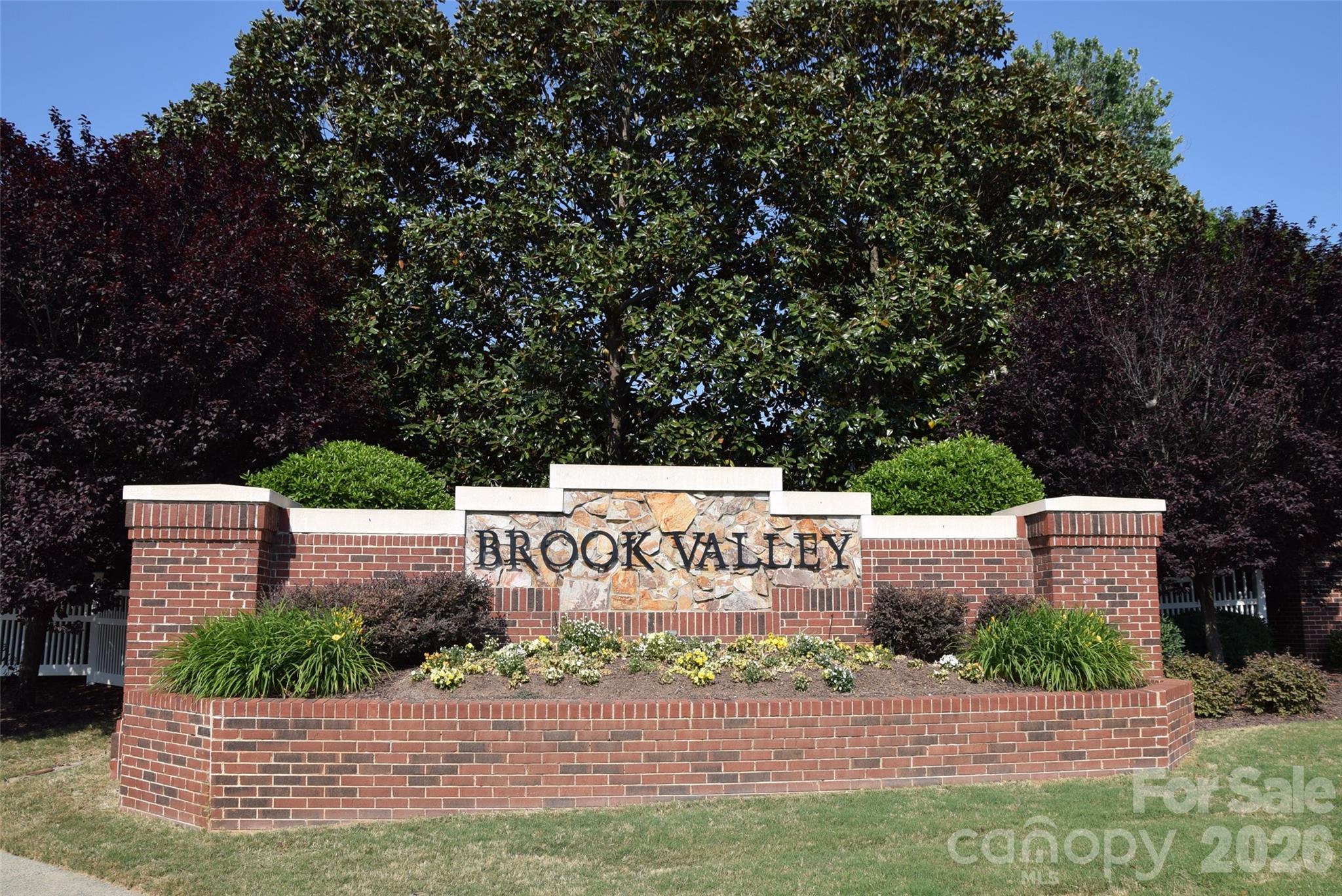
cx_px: 671
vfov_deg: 48.0
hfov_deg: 67.4
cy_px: 448
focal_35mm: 27
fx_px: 1007
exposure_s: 1/320
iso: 200
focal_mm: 18
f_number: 9
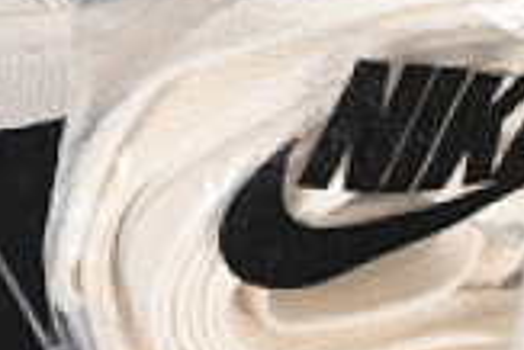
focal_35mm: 496
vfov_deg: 2.7
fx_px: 7226
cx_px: 6
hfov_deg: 4.1
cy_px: -793
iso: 160
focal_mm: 50
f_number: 7.1
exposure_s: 1/60
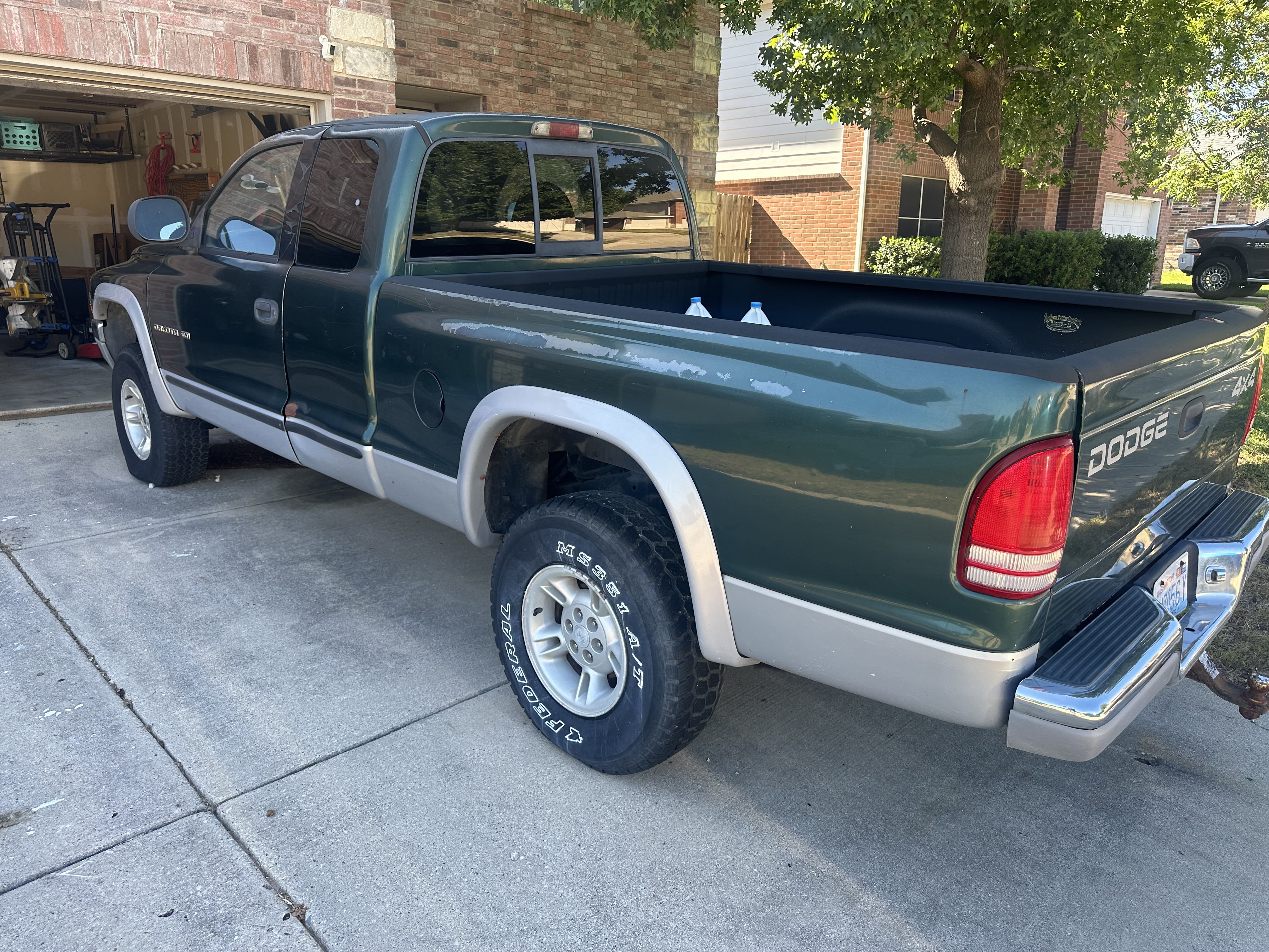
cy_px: 476
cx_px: 634
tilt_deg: -14.8
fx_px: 880
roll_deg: -0.1
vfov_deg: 56.8
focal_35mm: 24
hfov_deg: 71.6
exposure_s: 1/406
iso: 80
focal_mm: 6.86
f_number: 1.78
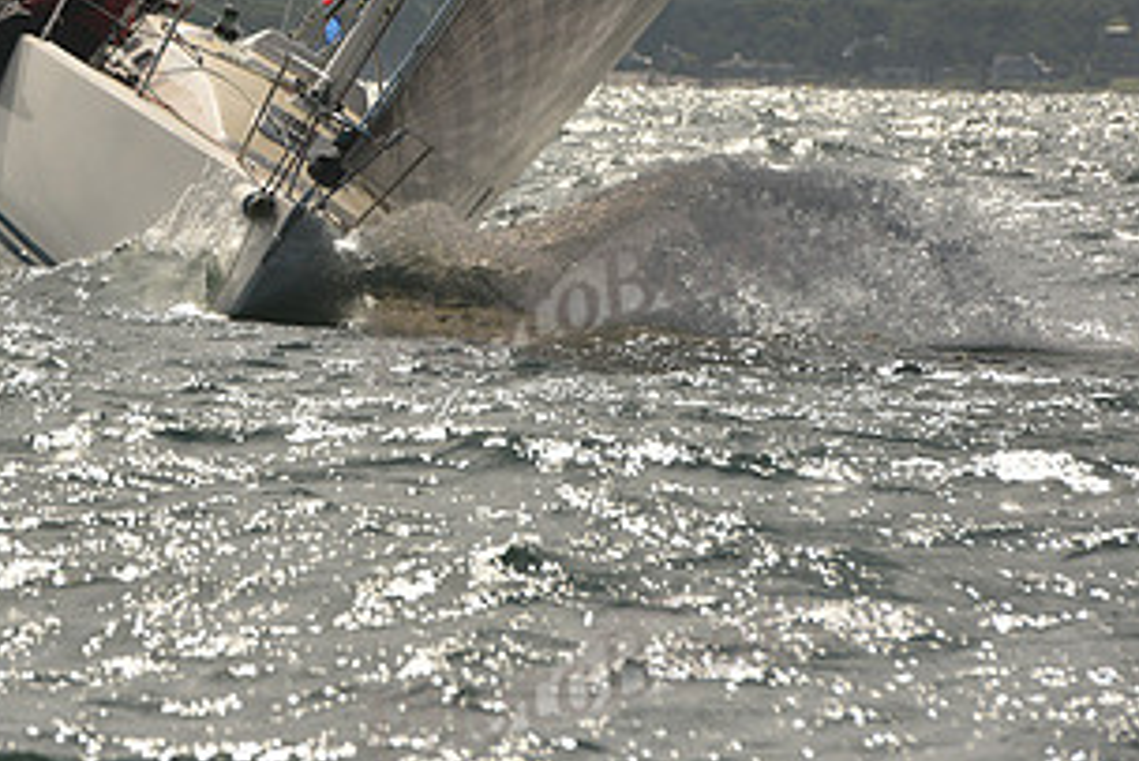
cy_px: 148
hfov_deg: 5.4
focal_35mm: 381
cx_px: 172
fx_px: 12060
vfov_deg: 3.6
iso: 320
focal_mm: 200
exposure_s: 1/1000
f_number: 9
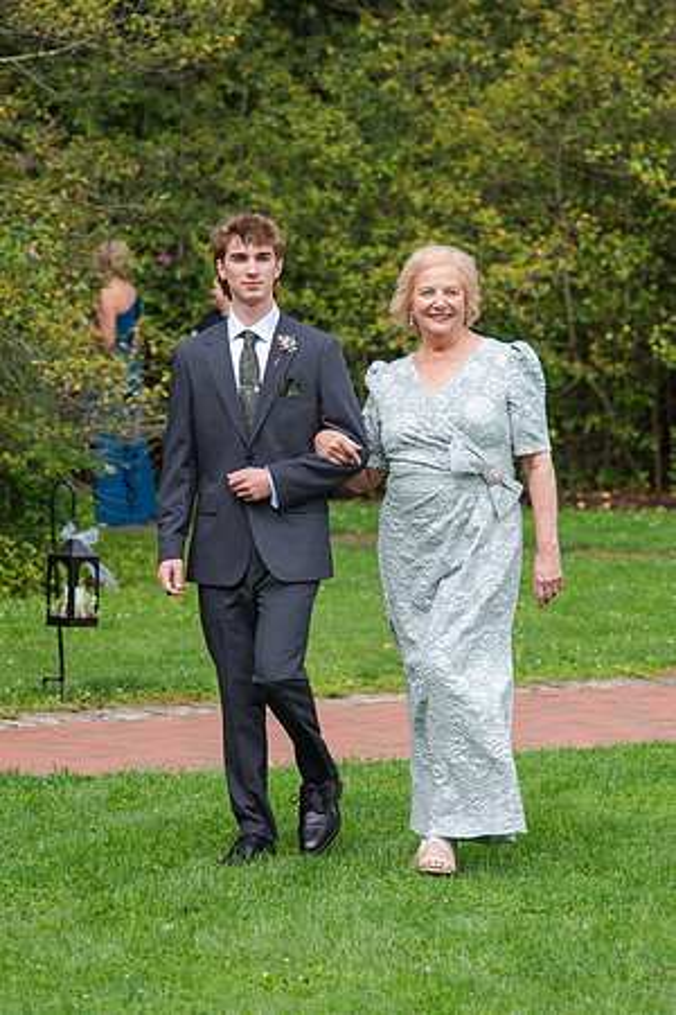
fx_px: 4759
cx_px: 363
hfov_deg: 8.1
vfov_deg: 12.2
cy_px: 508
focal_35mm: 169
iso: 100
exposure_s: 1/320
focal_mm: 105
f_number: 4
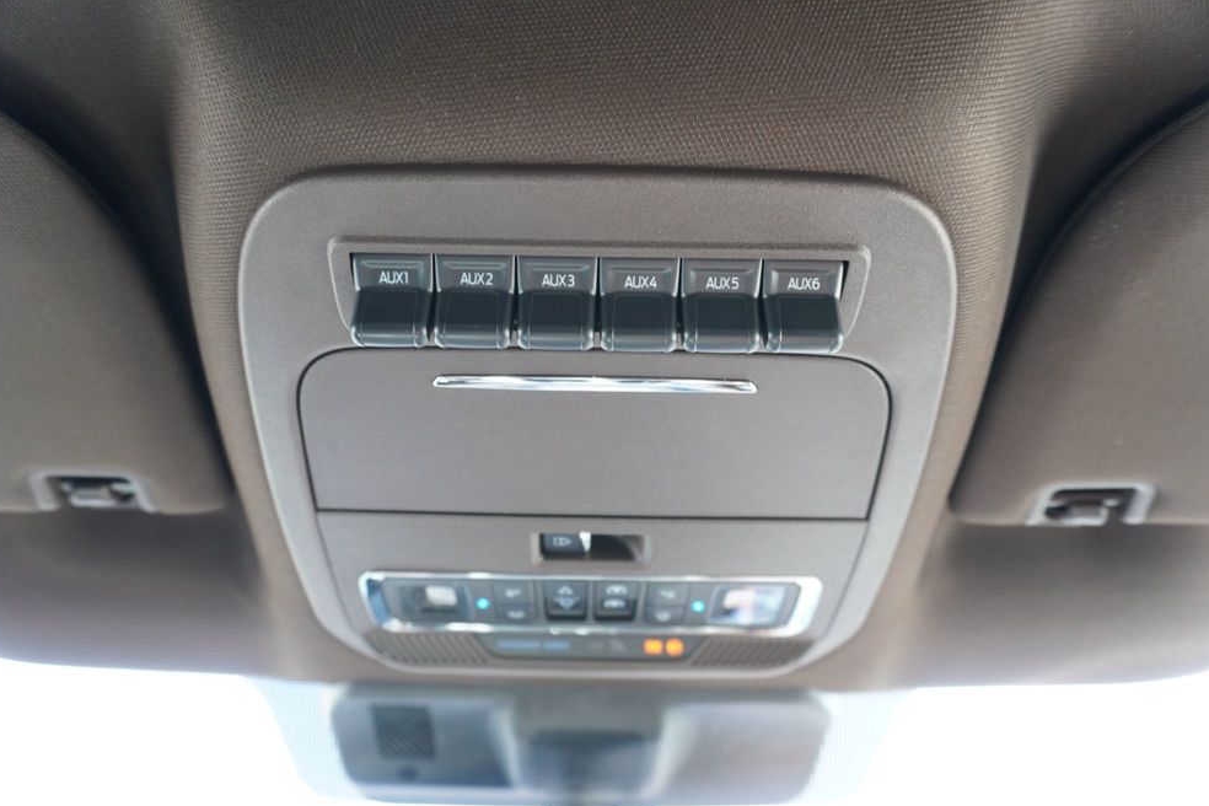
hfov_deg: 71.5
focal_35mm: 25
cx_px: 592
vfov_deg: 51.3
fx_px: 840
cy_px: 388
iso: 640
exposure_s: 1/60
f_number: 4
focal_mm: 16
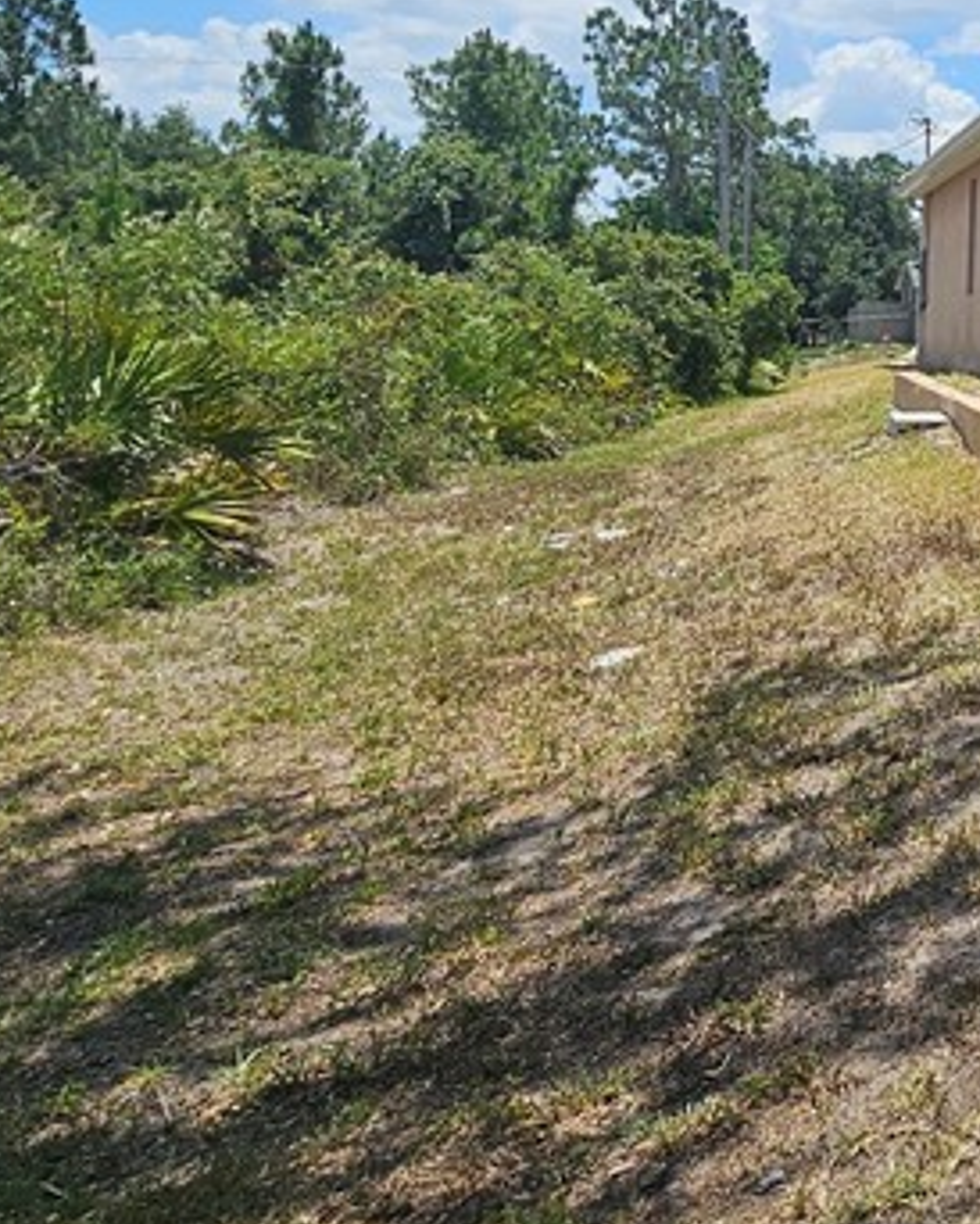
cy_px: 265
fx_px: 1376
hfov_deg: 29.9
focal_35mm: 38
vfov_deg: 45.7
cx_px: 1323
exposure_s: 1/3126
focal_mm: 2.2
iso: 50
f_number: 2.2
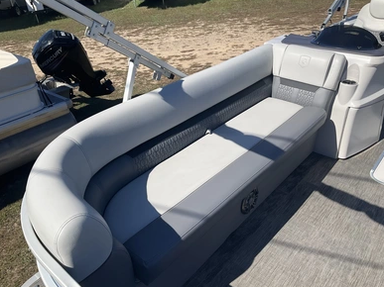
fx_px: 333
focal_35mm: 30
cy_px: 142
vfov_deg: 46.8
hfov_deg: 60.0
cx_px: 196
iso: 25
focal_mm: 3
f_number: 1.8
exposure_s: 1/2141
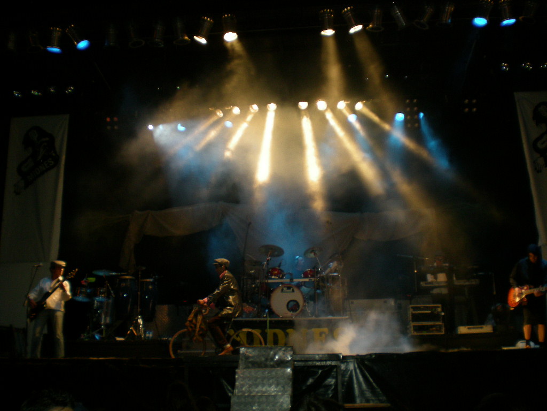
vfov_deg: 37.7
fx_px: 600
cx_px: 274
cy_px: 206
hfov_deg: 49.0
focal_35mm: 38
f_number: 3.1
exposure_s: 1/30
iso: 125
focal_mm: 6.3
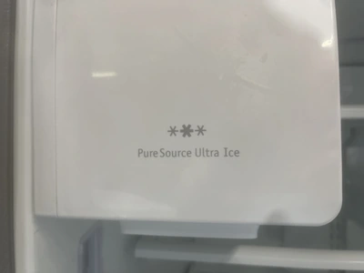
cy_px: 136
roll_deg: +1.2
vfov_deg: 53.1
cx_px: 182
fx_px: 273
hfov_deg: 67.3
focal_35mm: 26
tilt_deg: +1.5
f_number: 1.6
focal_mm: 5.1
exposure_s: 1/120
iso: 125
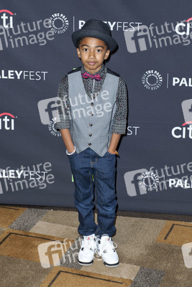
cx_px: 96
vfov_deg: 28.8
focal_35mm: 70
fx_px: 559
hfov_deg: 19.5
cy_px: 144
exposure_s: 1/320
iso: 640
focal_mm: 70
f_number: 5.6
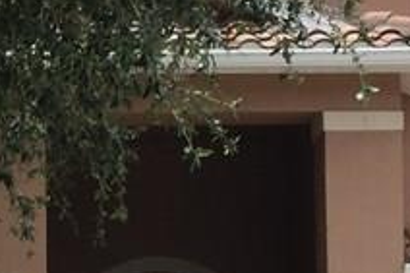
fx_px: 1775
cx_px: 143
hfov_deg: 13.2
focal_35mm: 156
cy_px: 302
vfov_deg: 8.7
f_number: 2.4
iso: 25
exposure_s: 1/959
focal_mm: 3.3
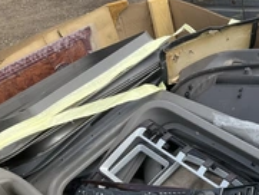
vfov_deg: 22.7
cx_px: 276
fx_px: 479
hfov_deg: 27.9
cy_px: 146
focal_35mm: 64
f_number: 1.8
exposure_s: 1/1311
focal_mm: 3
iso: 25
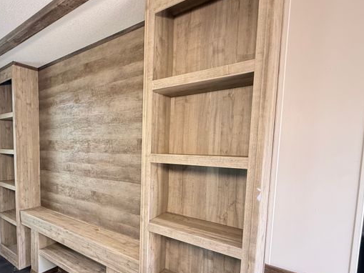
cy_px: 166
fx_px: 231
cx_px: 97
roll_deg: +0.7
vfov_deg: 60.5
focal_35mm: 22
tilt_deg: -4.8
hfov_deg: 71.8
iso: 320
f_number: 2.2
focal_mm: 2.22
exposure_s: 1/99
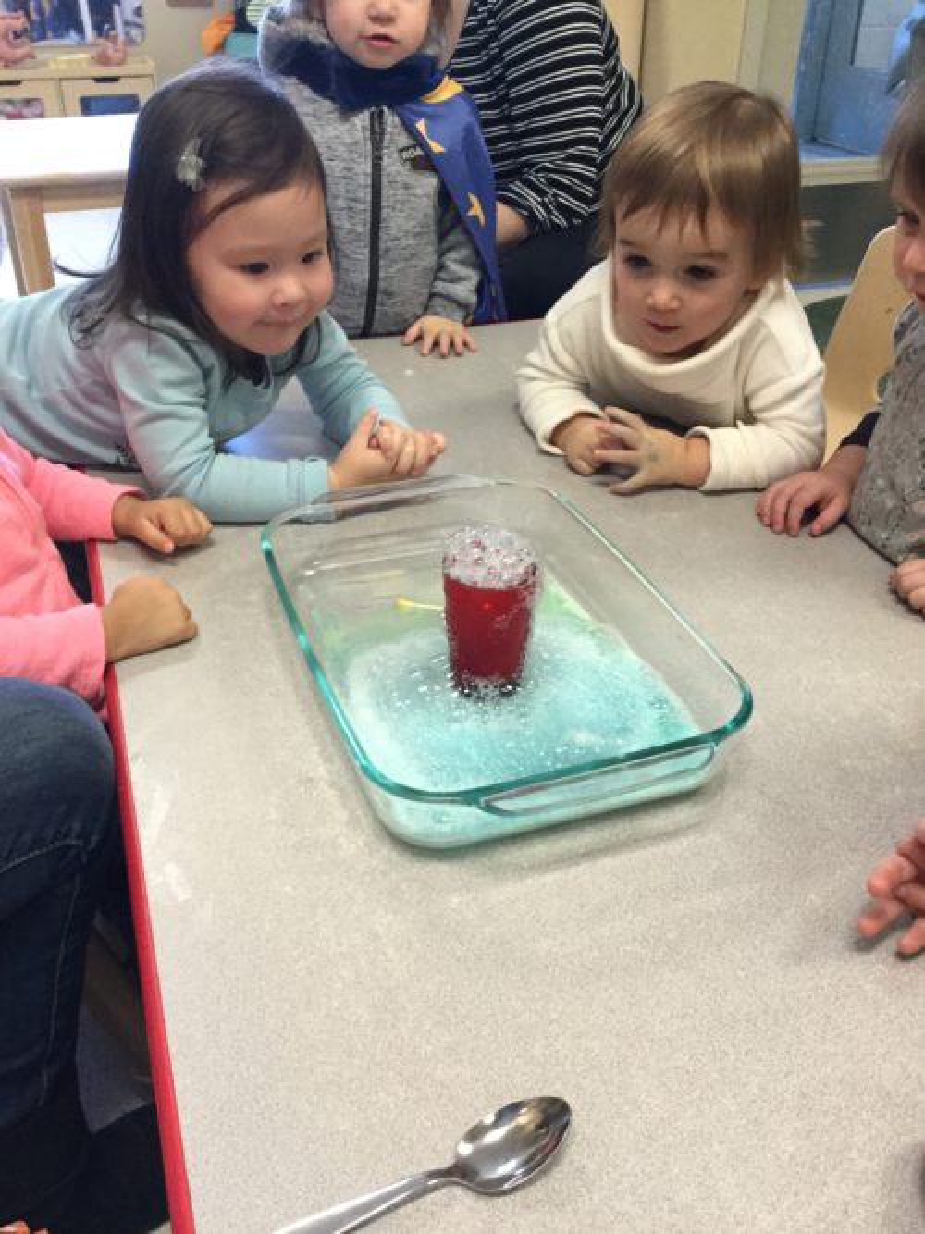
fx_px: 1105
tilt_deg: -28.1
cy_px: 617
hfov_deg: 45.4
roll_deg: +0.0
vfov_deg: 58.4
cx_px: 462
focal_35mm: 31
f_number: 2.4
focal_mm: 3.3
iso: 125
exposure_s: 1/30
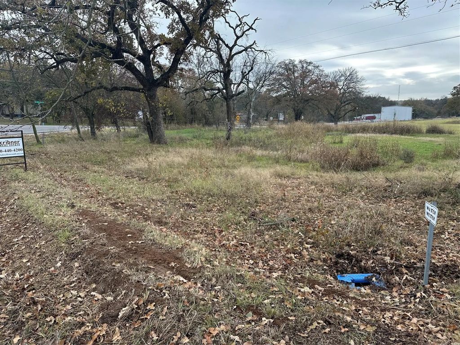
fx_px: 319
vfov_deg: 56.8
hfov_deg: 71.6
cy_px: 172
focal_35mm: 24
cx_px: 230
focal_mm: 6.86
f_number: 1.78
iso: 80
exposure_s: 1/577
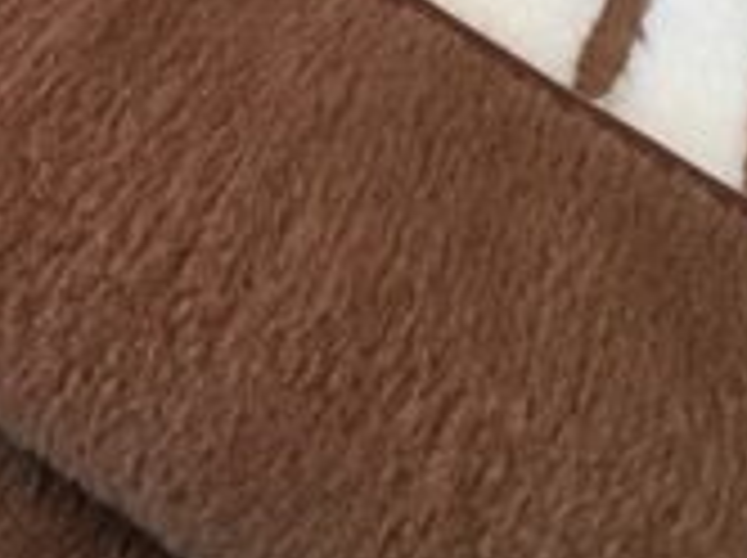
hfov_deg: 18.6
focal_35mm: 105
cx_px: 148
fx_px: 2263
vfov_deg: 13.8
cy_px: -50
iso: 40
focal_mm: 4.15
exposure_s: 1/33
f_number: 2.2
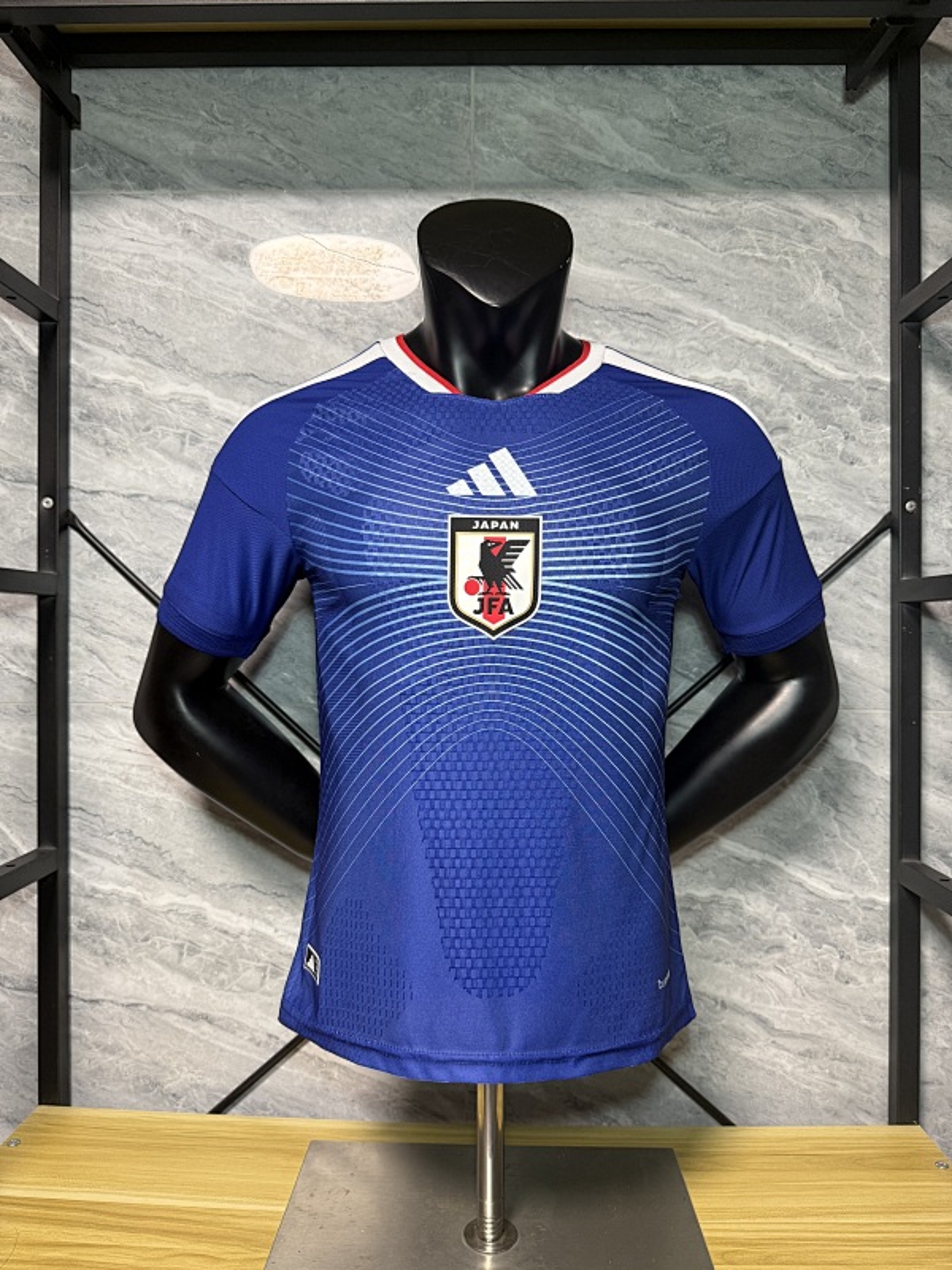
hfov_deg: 56.8
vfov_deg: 71.6
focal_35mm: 24
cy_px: 635
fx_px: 880
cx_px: 476
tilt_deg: +0.0
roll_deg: -0.3
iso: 200
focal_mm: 6.76
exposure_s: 1/50
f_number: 1.78
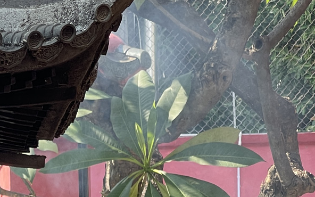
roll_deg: +1.4
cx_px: -203
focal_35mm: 229
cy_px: 293
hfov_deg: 8.9
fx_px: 1966
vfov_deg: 5.7
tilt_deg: +5.0
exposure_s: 1/121
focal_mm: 7.5
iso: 25
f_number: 2.2
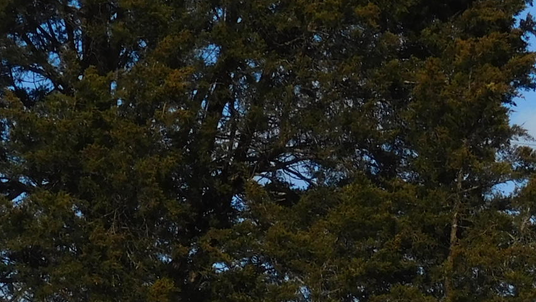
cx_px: 409
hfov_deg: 11.3
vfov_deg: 6.2
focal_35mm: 190
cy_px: 570
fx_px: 2701
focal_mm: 8.9
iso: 125
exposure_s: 1/400
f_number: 8.2
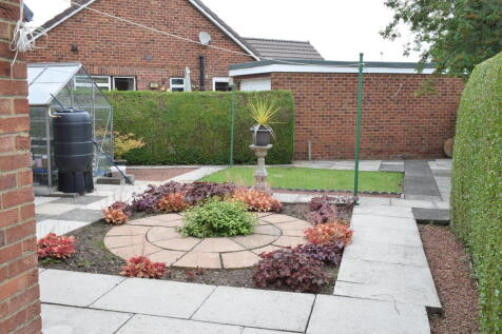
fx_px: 481
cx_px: 251
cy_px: 167
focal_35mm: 34
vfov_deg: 38.3
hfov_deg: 55.1
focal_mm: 23
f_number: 14
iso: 800
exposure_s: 1/160
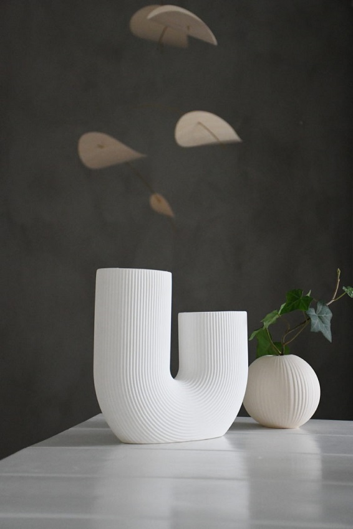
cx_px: 176
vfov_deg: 30.1
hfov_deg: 20.3
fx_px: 986
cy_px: 264
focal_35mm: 67
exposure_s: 1/100
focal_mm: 45
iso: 6400
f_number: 4.5
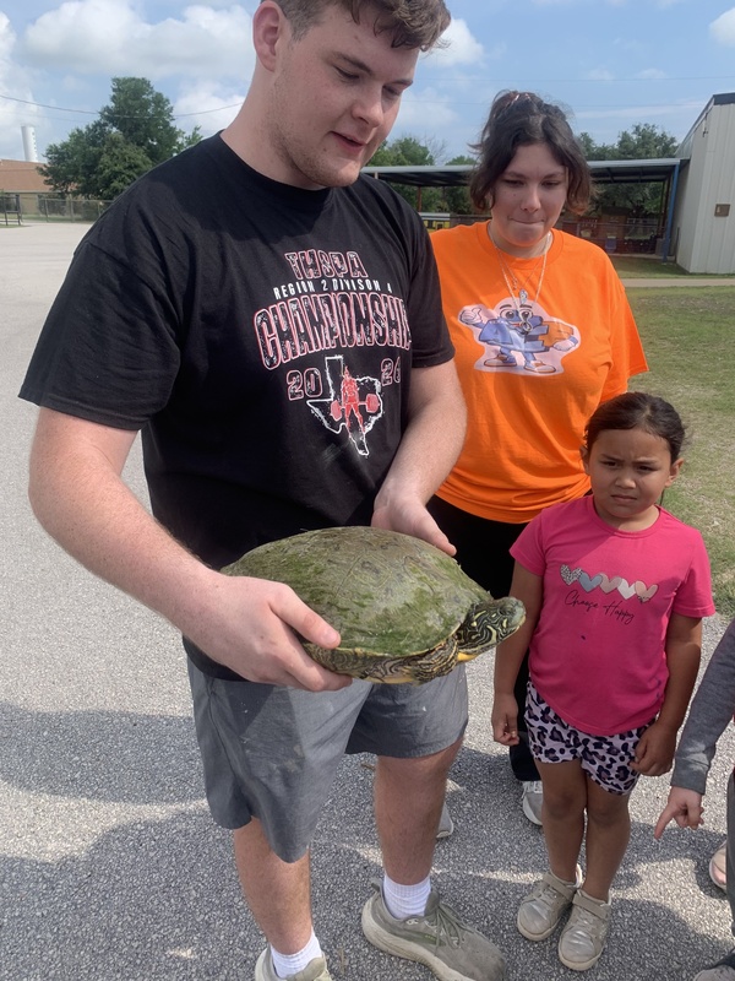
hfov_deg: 53.1
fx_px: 736
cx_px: 368
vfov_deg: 67.3
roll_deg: +2.0
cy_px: 490
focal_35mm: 26
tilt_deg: -17.9
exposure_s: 1/1176
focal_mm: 4.25
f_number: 1.8
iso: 25
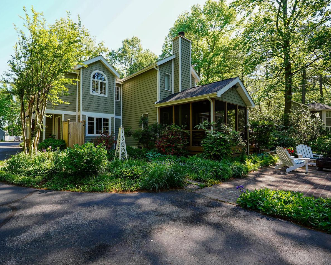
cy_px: 132
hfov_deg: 88.6
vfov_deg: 77.0
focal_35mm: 17
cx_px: 134
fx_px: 167
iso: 100
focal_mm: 10
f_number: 4.5
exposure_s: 1/80
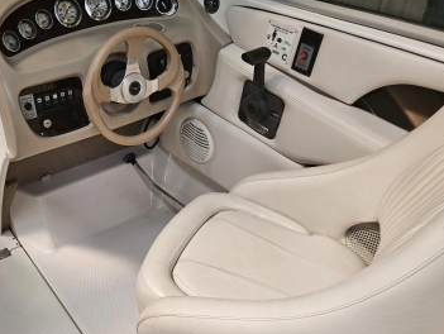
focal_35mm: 36
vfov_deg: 39.7
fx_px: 462
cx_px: 143
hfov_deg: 50.3
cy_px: 184
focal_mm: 5.4
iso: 50
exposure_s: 1/180
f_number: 1.8
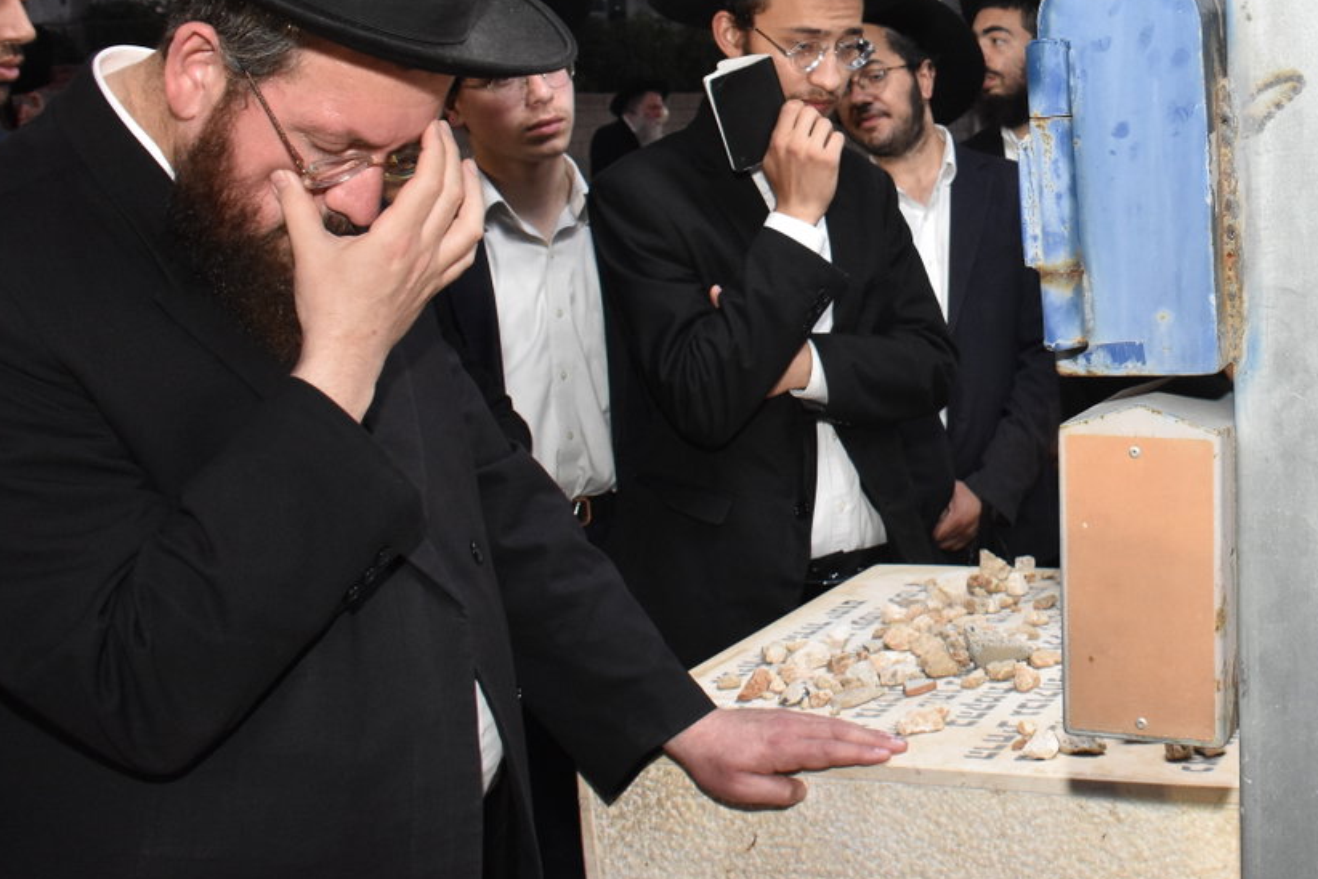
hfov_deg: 40.7
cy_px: 198
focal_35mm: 46
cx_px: 1079
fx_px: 1684
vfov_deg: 28.7
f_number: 5.6
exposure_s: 1/80
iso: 1600
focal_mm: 18
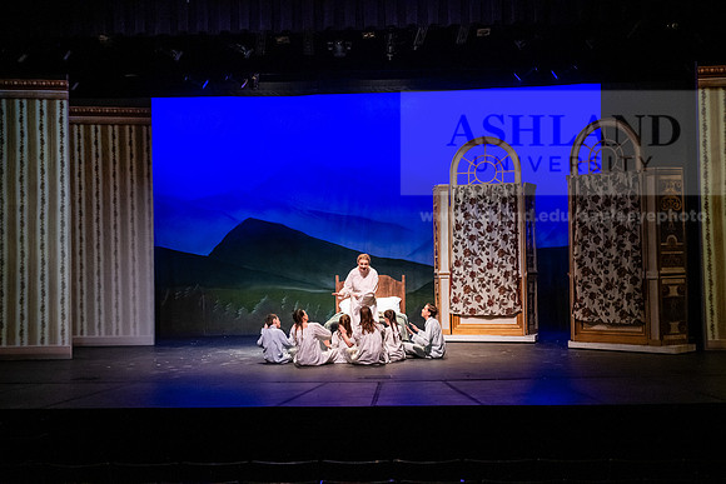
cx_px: 363
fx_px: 1049
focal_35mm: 52
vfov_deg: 26.0
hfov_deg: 38.2
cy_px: 242
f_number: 3.2
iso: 5000
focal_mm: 52
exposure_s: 1/125
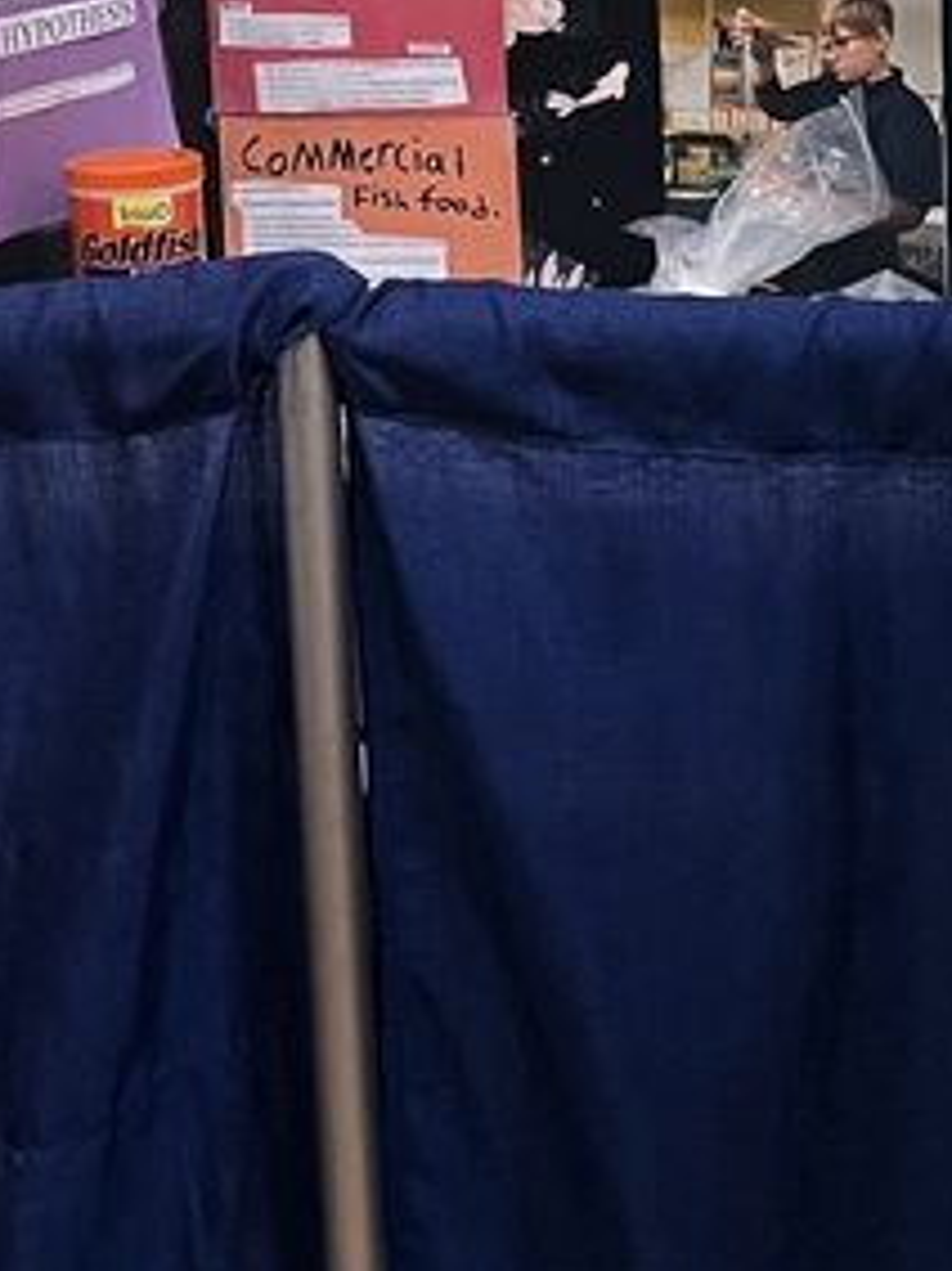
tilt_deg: -8.1
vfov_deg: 20.5
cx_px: 260
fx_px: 3449
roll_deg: +3.0
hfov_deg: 15.7
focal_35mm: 94
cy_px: 175
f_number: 1.5
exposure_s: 1/60
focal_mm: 5.7
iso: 200
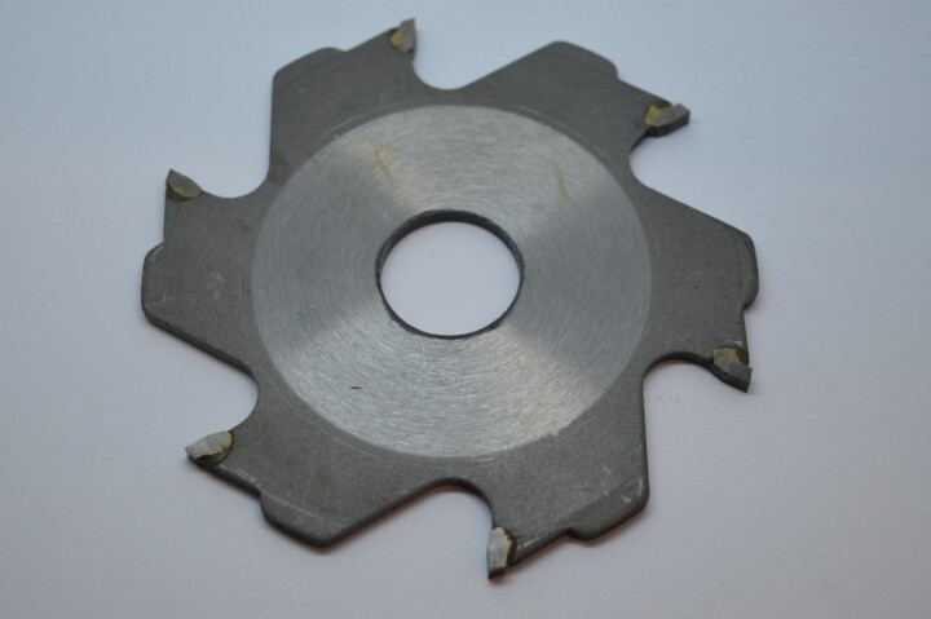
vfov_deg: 18.9
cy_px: 310
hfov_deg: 28.1
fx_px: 1861
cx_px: 466
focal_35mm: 72
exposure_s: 1/125
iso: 360
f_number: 5.6
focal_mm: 48
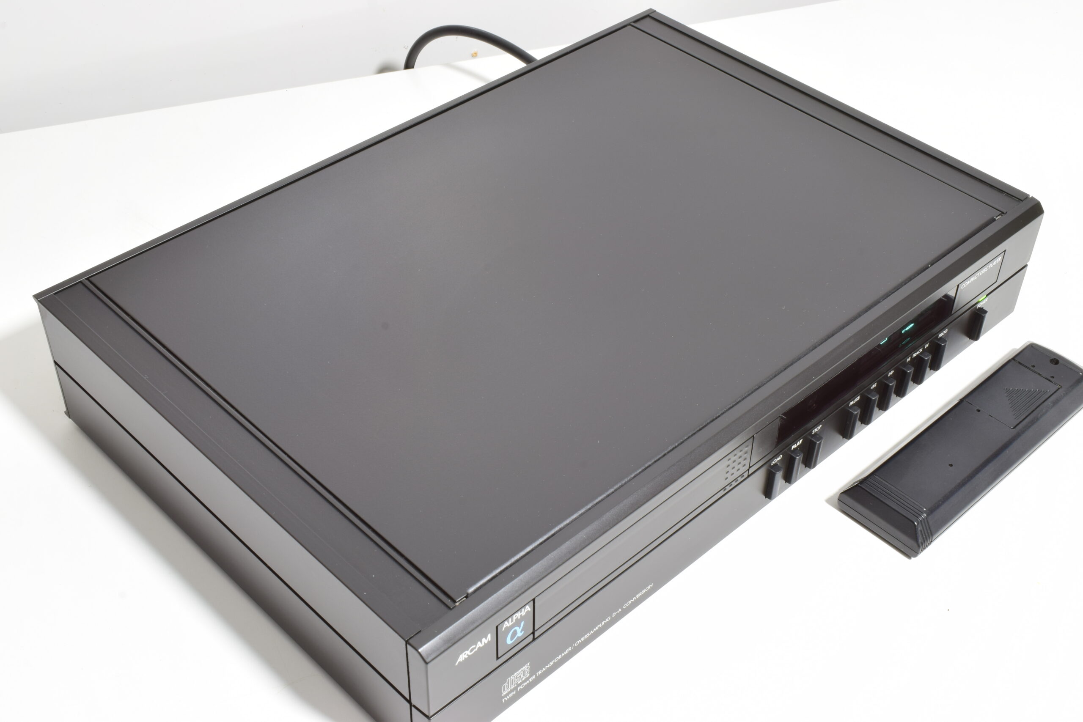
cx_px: 542
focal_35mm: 46
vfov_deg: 28.9
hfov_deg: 42.3
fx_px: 1399
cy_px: 361
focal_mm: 31
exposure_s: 8
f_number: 25
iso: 100
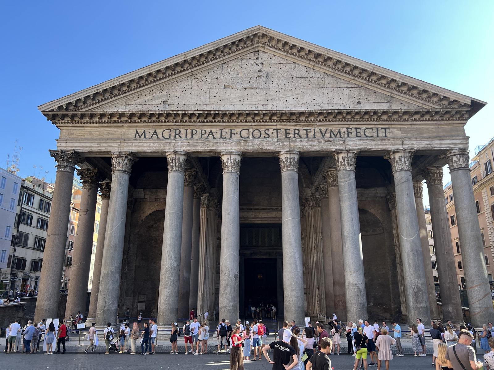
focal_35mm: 26
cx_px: 247
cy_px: 185
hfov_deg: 67.3
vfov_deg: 53.1
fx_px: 371
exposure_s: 1/700
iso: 50
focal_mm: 5.7
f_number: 1.5
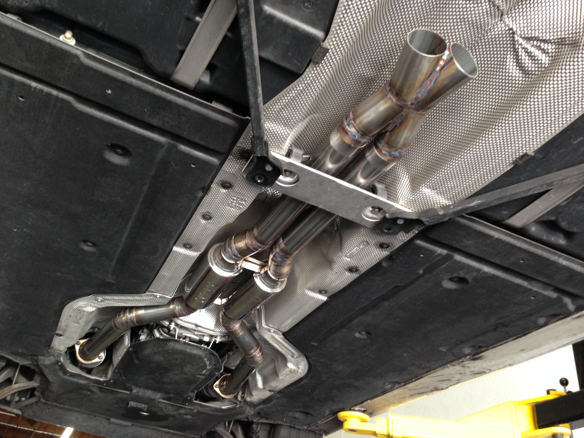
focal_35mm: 33
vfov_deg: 42.9
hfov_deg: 55.4
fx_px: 557
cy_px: 219
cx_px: 292
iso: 100
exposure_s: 1/20
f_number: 2.4
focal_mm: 4.12
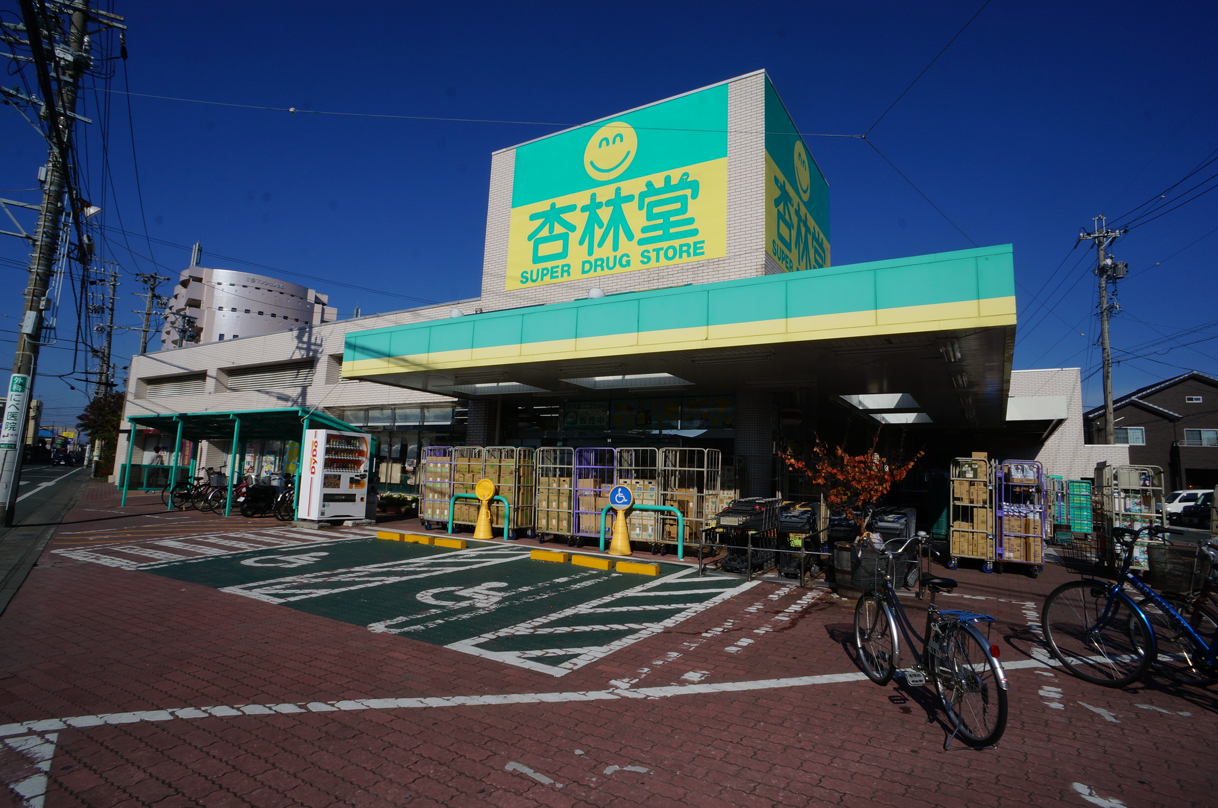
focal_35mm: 24
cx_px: 609
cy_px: 404
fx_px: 811
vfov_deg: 53.0
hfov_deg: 73.8
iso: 100
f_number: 16
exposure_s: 1/160
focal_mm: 16
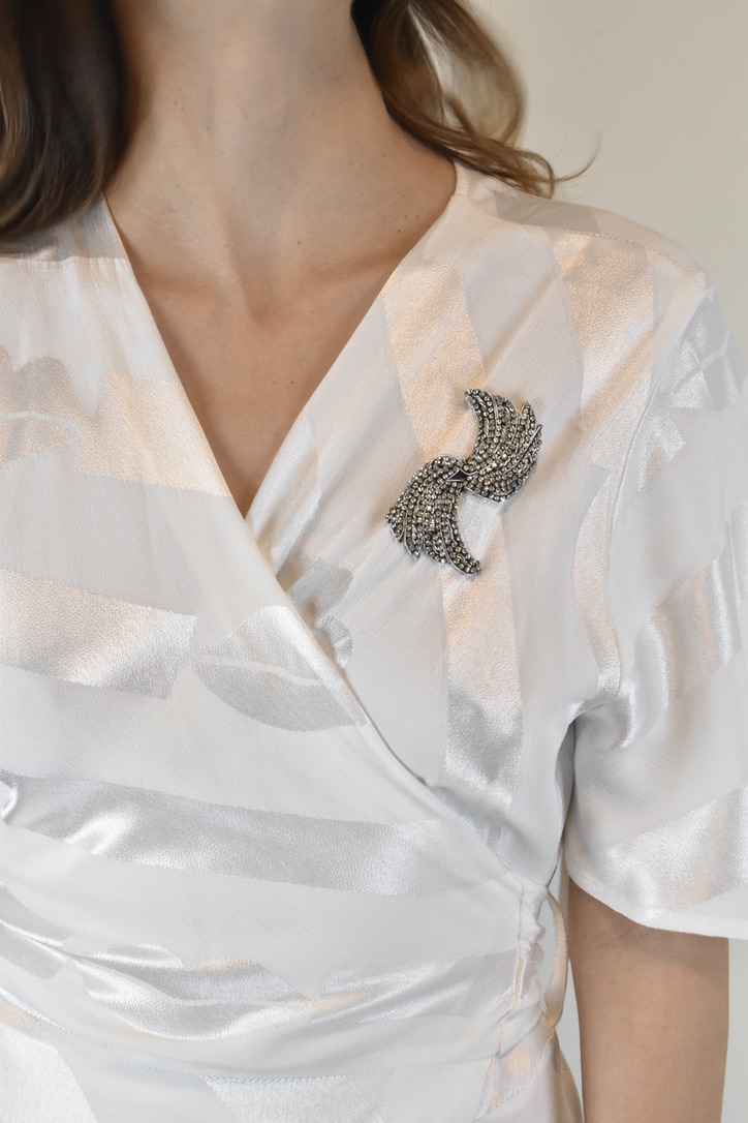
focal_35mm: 72
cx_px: 374
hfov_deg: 18.9
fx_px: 2244
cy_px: 562
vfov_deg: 28.1
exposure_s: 1/40
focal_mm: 48
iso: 1600
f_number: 16
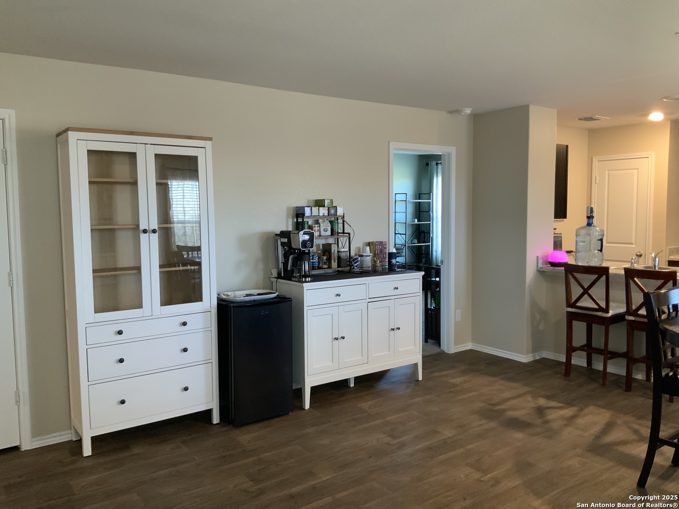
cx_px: 340
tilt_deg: -4.3
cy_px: 254
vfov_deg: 48.2
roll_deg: +1.1
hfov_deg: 61.7
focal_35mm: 29
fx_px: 569
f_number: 1.8
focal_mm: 3
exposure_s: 1/40
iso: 200
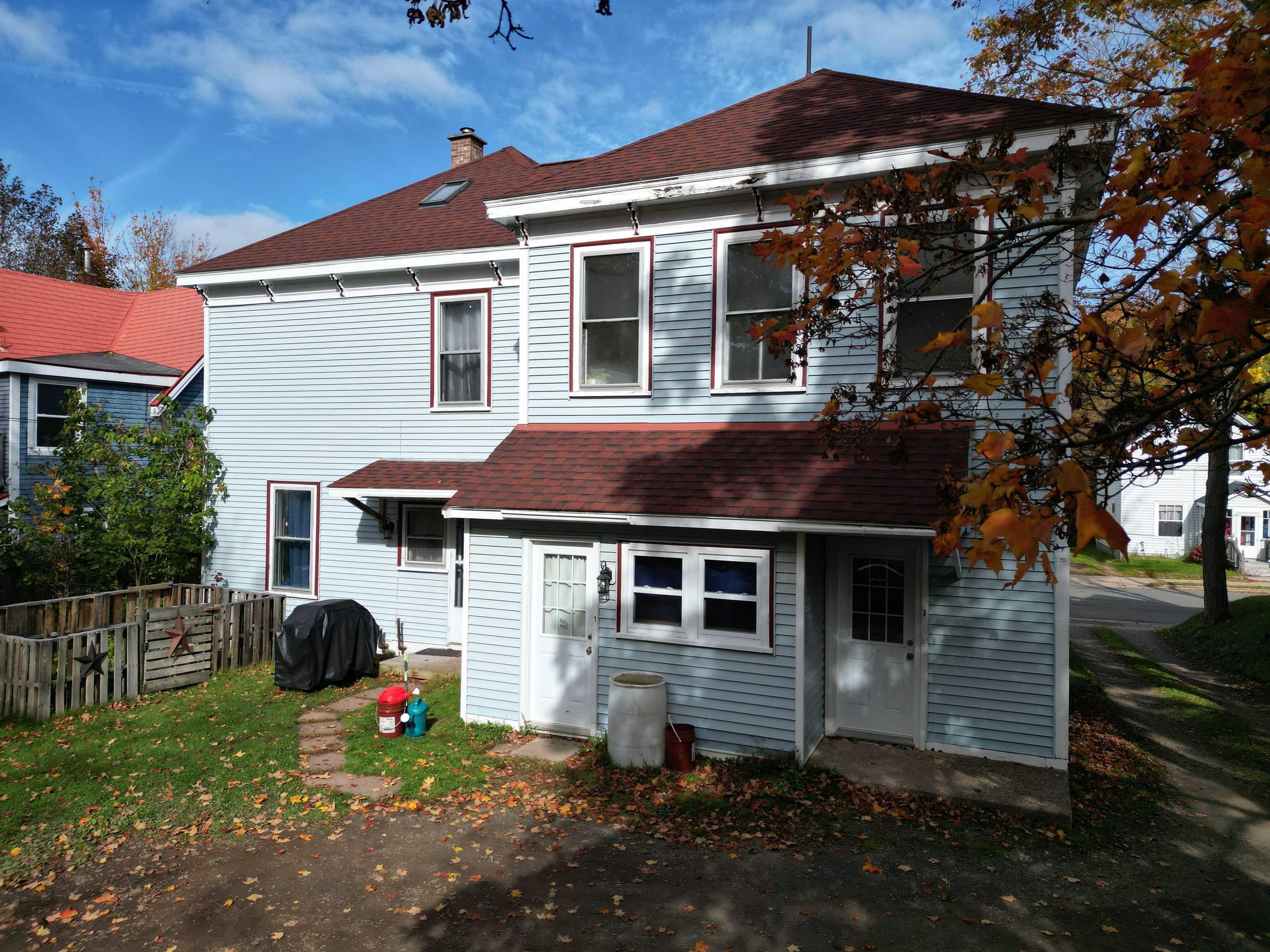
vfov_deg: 56.8
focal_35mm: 24
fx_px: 881
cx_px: 635
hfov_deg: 71.6
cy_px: 476
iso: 100
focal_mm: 6.72
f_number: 1.7
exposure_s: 1/3200
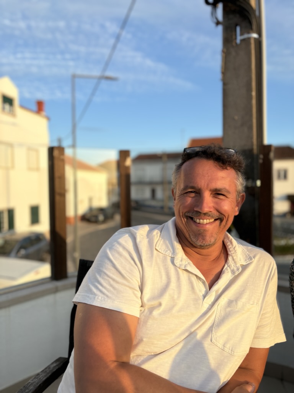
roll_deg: -0.1
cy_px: 196
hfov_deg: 53.1
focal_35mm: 26
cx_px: 147
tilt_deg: -3.4
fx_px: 294
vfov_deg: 67.3
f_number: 1.6
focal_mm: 5.96
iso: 50
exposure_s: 1/943
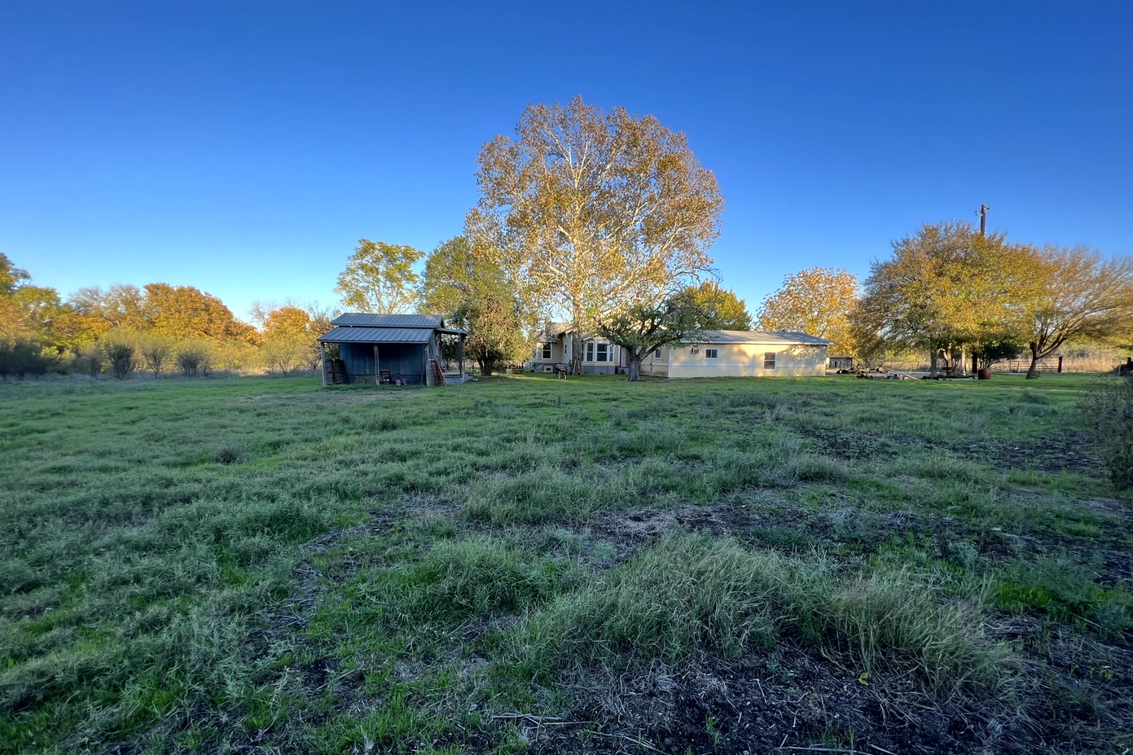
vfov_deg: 81.1
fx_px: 441
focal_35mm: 14
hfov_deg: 104.3
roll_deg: +0.0
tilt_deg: -5.4
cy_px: 405
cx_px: 572
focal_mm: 1.57
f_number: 1.8
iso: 32
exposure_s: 1/314
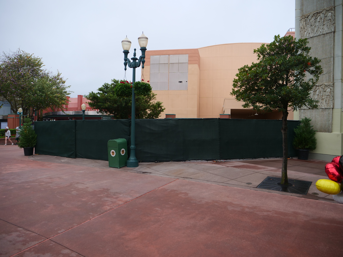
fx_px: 238
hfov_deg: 71.6
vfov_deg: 56.8
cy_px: 128
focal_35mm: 24
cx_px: 172
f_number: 2.8
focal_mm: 12
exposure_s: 1/500
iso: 200
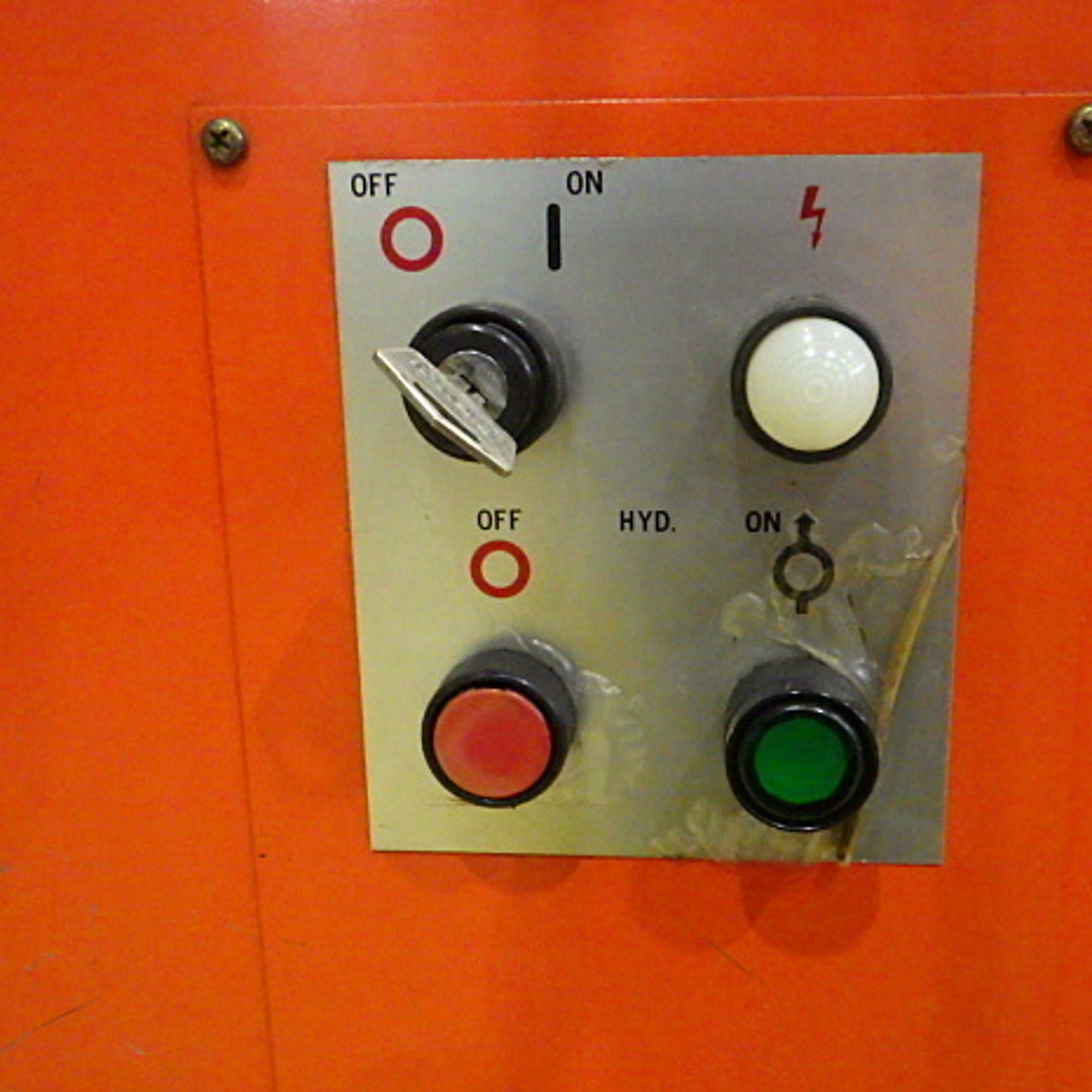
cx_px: 640
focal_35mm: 34
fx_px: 1213
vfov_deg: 48.4
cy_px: 539
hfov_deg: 48.2
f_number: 3.5
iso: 1600
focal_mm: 5
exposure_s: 1/40
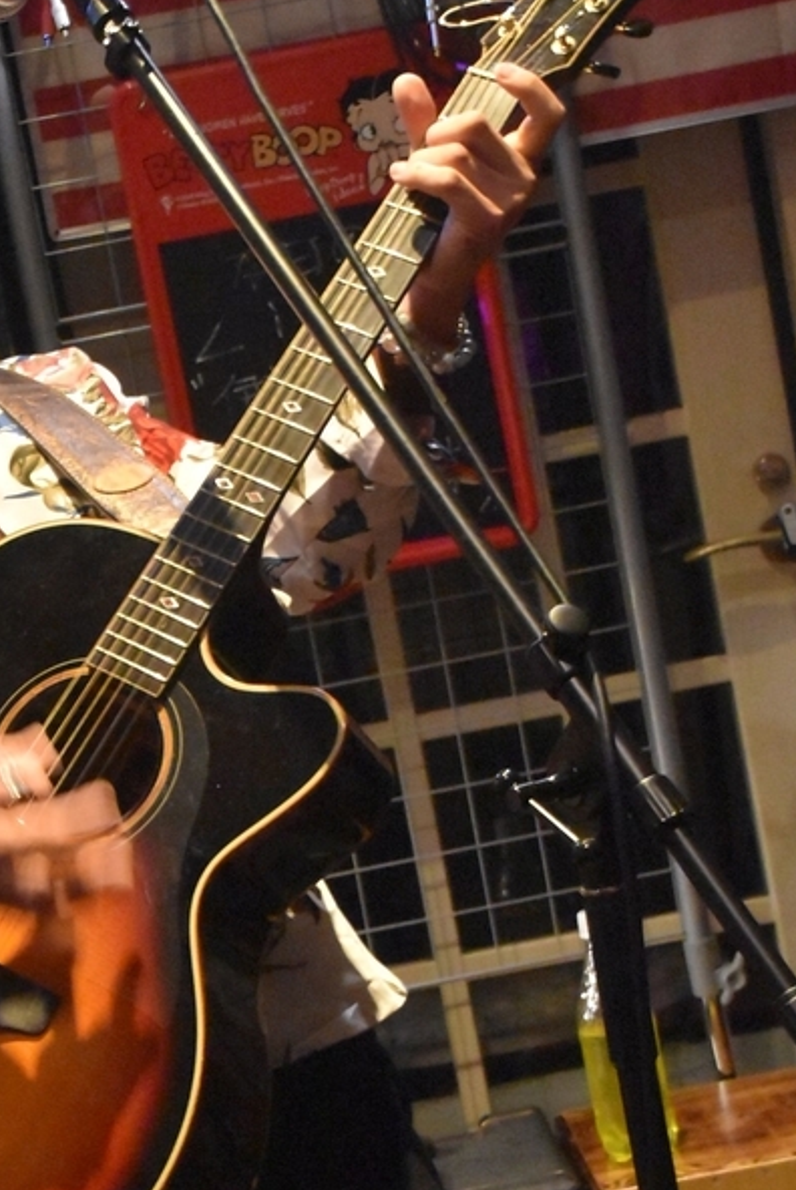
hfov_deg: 17.2
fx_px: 2614
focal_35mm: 79
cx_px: 167
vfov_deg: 25.6
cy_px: 710
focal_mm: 26
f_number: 3.8
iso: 9000
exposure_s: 1/60
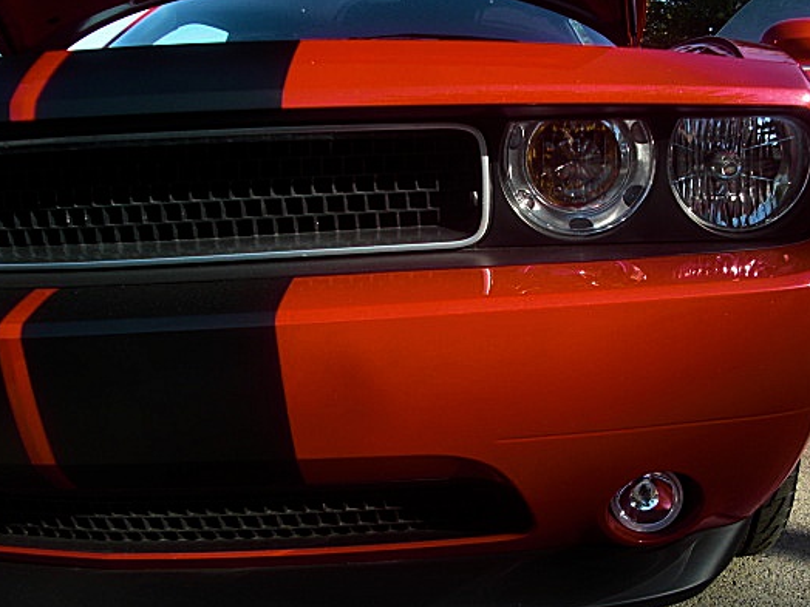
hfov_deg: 42.8
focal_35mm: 44
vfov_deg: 32.9
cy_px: 315
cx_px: 473
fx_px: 1030
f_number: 2.8
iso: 50
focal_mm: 6.3
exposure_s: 1/250
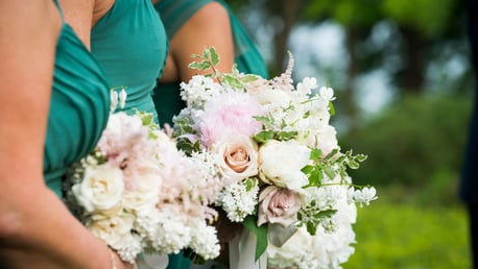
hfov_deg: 12.7
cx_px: 248
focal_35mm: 170
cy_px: 161
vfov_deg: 7.1
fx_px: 2155
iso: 500
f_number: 7.1
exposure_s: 1/400
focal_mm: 155
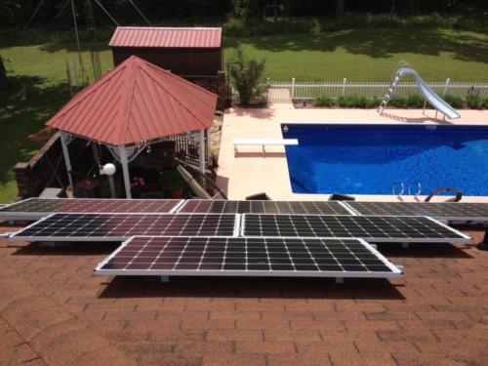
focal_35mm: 35
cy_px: 183
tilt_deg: -31.7
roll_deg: -1.0
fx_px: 493
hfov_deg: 52.6
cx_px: 244
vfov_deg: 40.7
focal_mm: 4.28
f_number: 2.4
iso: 50
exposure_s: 1/2123
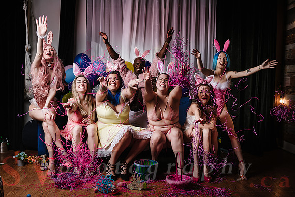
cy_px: 105
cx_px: 136
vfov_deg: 35.0
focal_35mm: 38
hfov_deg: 50.6
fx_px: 312
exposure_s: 1/200
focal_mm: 31
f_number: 4.5
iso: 64
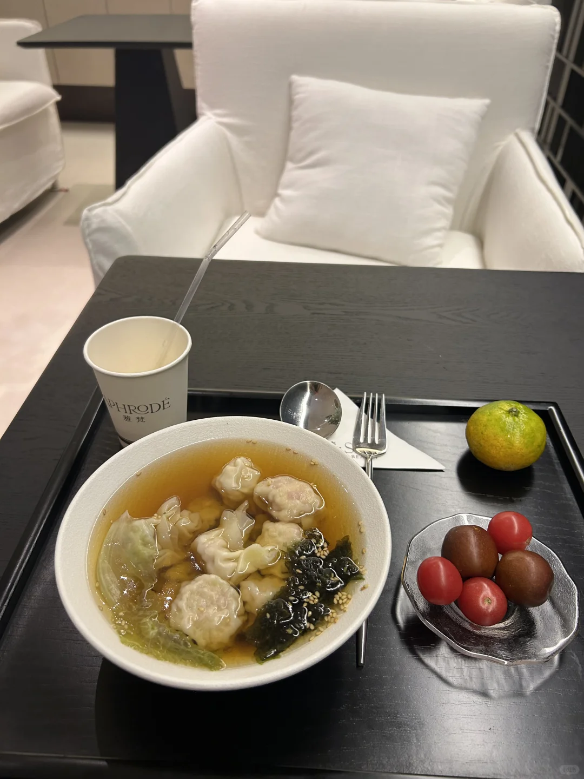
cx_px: 292
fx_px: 585
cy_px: 390
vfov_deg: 67.3
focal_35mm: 26
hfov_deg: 53.1
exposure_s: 1/50
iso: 125
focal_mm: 5.7
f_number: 1.5
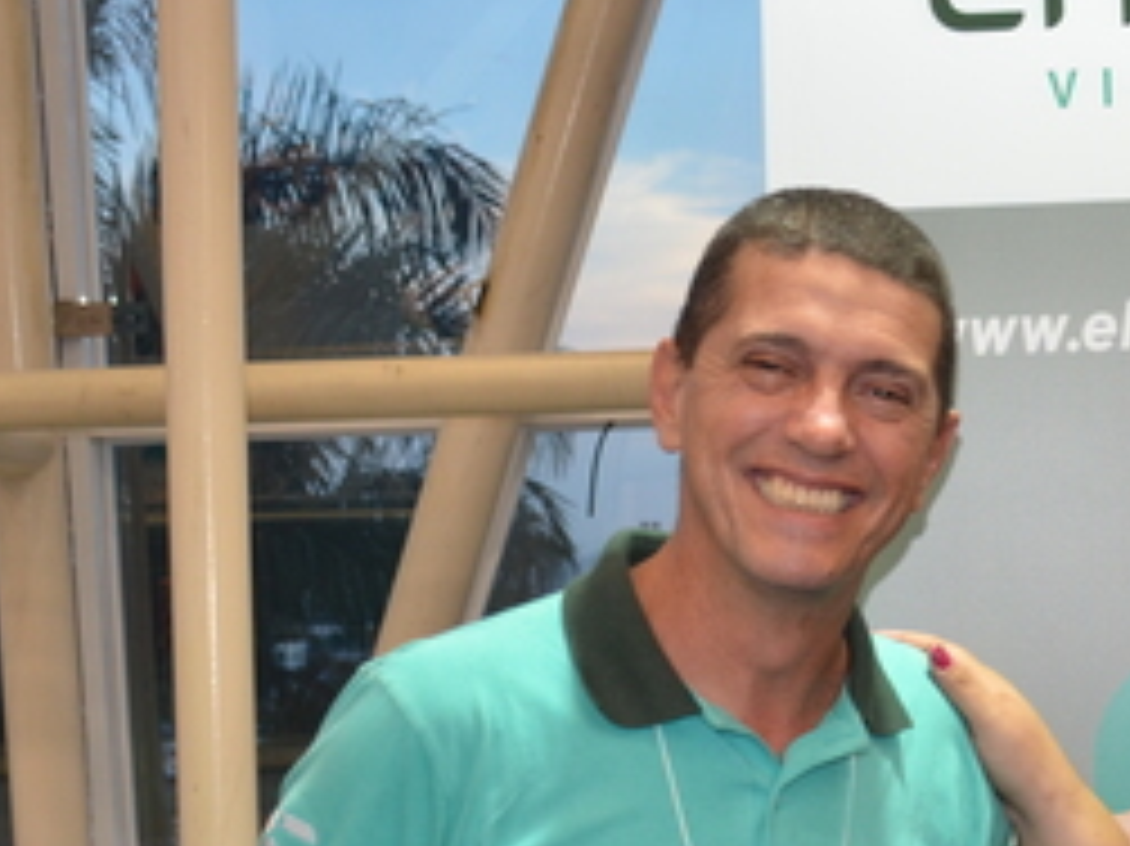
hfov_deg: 20.7
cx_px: 1058
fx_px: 3013
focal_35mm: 92
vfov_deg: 15.9
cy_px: 706
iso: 400
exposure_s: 1/60
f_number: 3.8
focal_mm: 23
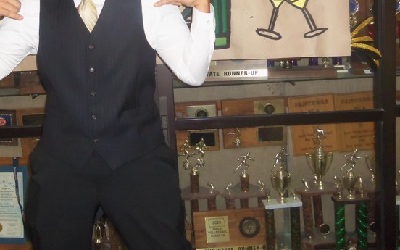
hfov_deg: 45.7
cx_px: 143
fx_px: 469
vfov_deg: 29.2
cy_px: 51
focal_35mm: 43
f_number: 3.9
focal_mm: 5.1
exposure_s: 1/40
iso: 400
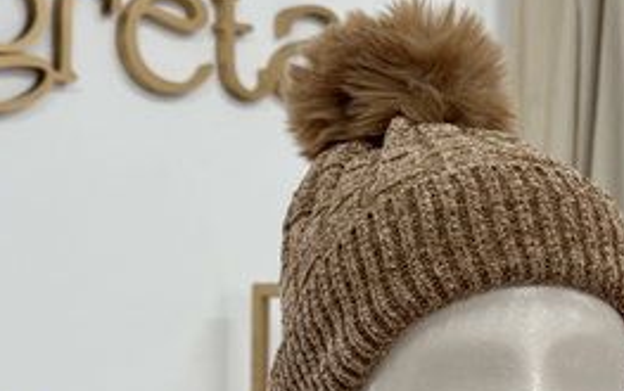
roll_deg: +0.2
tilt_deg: -2.1
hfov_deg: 20.2
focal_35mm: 103
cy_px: 373
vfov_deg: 12.6
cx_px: 297
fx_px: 1753
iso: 64
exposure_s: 1/50
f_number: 1.78
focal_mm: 6.76
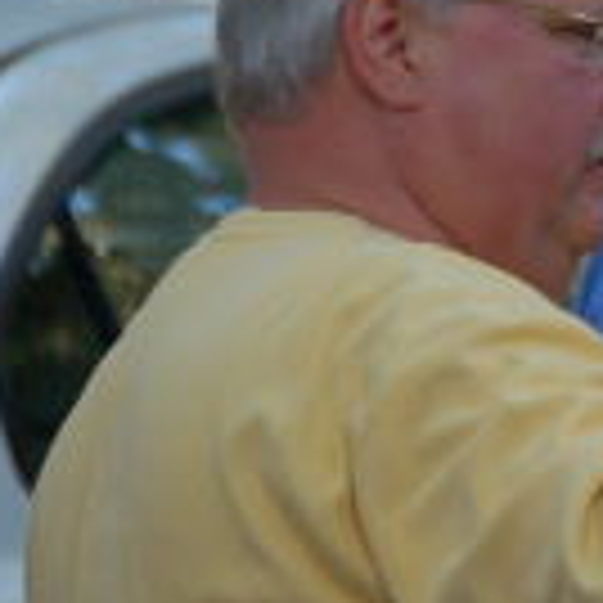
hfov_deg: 1.9
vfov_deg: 2.0
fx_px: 17627
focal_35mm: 894
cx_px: 1588
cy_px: 482
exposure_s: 1/250
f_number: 5
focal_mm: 125
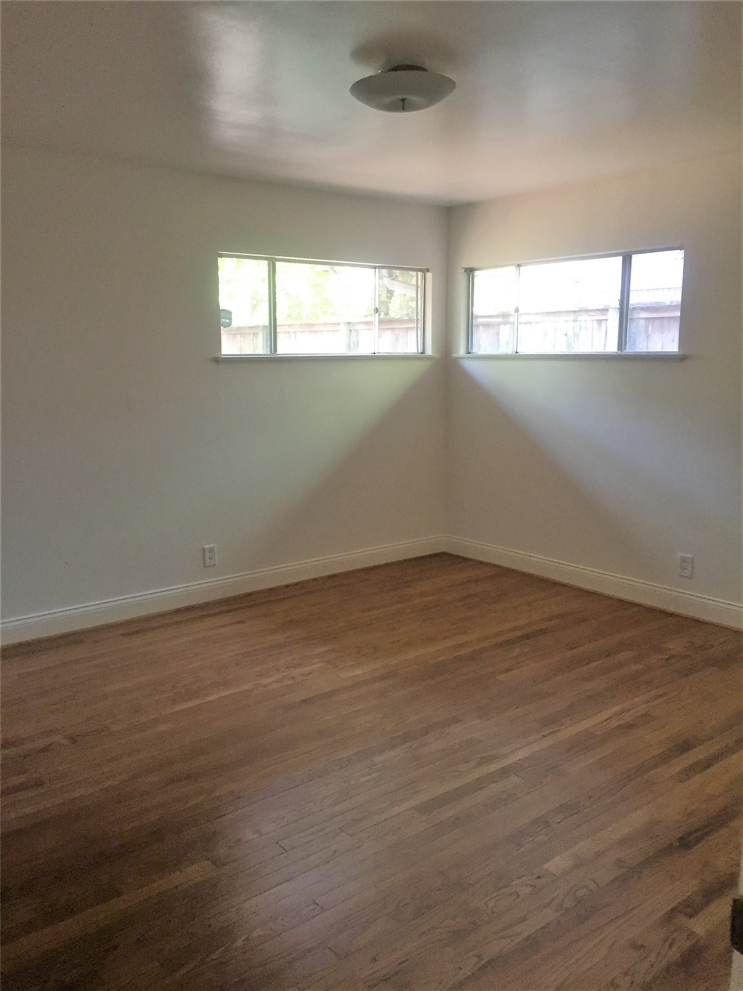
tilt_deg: -9.5
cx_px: 372
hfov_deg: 48.2
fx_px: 830
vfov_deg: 61.7
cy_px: 496
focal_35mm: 29
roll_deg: +0.0
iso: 160
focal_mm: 4.15
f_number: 2.2
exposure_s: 1/30
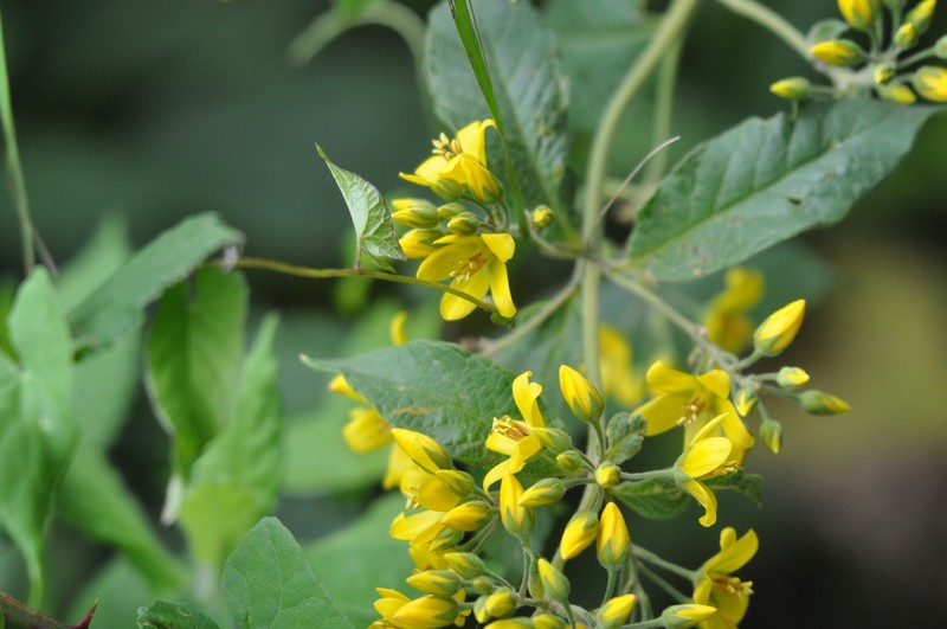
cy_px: 314
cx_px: 474
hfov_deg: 7.1
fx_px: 7683
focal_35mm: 292
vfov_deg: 4.7
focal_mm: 195
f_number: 6
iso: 800
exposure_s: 1/250
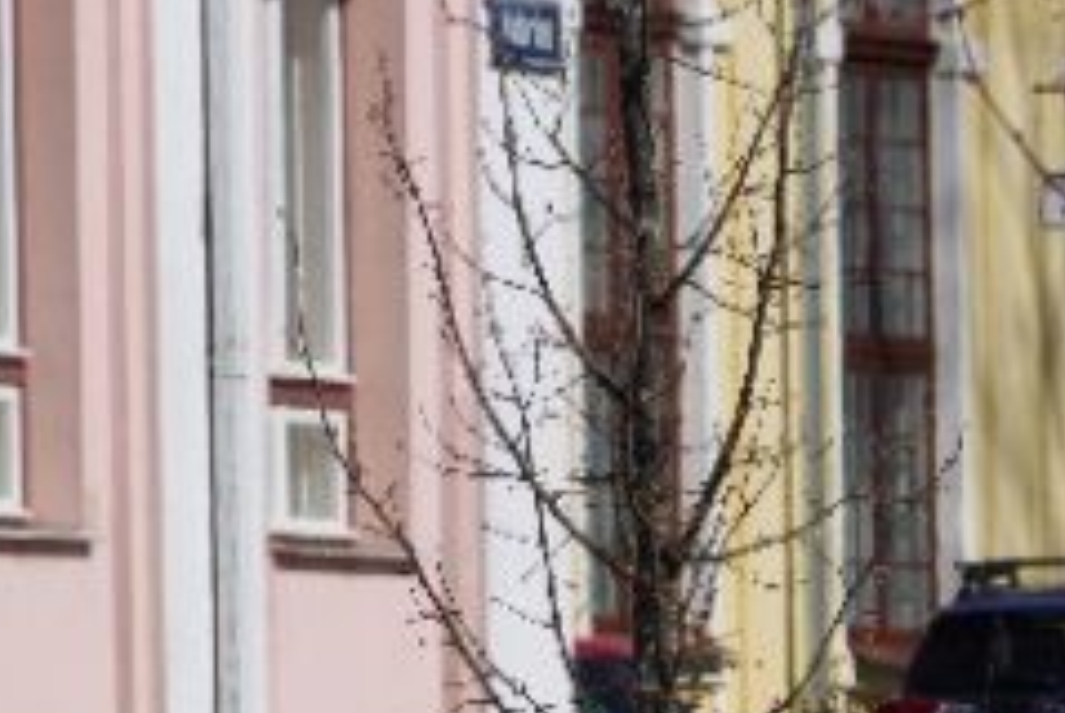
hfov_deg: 2.1
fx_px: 28523
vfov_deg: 1.4
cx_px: 642
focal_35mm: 963
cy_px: 985
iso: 200
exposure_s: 1/400
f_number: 14
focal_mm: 200
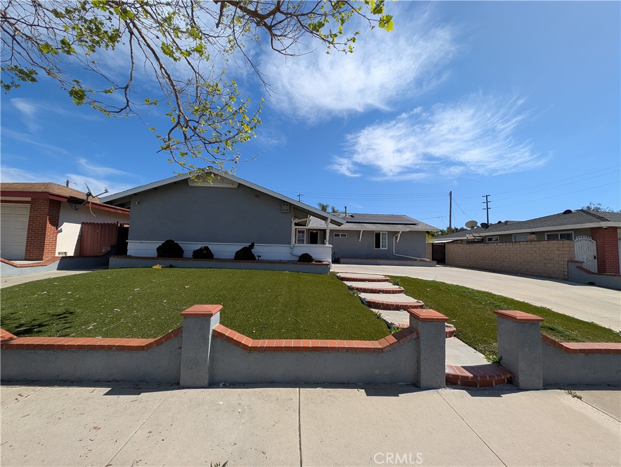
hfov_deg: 110.5
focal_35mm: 12
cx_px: 310
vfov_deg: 94.6
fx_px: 216
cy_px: 234
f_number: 1.95
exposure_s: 1/2625
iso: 43
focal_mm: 2.23
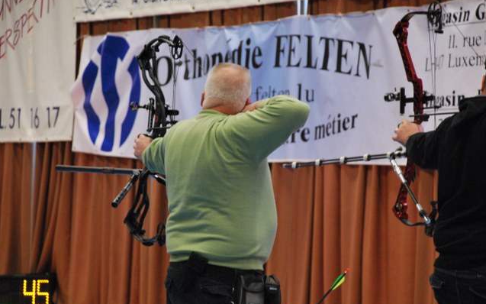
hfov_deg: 13.0
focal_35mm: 162
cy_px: 148
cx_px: 243
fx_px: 2139
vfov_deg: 8.1
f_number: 5.6
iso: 1600
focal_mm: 105
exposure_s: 1/60
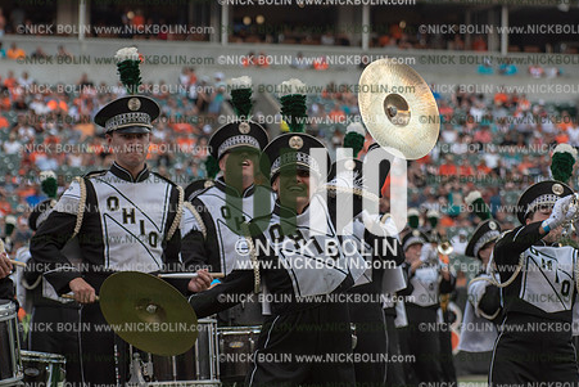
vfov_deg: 7.6
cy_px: 209
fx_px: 2896
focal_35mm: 180
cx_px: 316
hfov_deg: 11.4
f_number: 5.6
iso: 400
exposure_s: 1/1250
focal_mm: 140
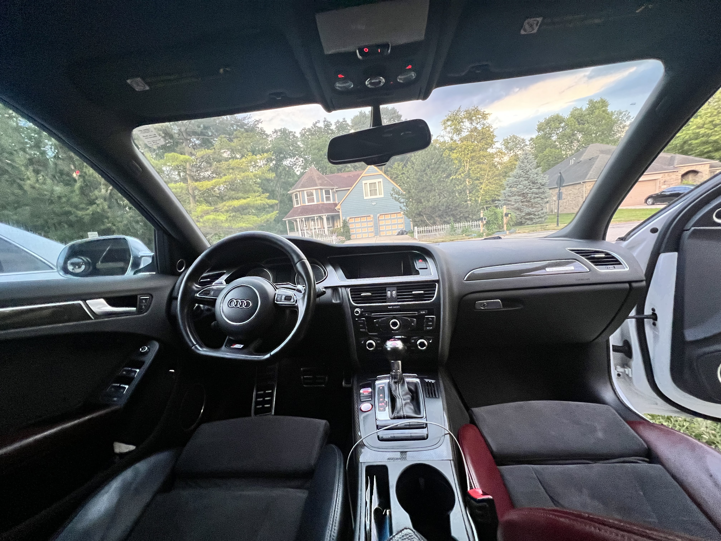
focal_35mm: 13
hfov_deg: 106.2
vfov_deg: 89.9
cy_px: 270
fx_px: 271
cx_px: 360
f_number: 1.8
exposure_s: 1/60
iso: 500
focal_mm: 1.57
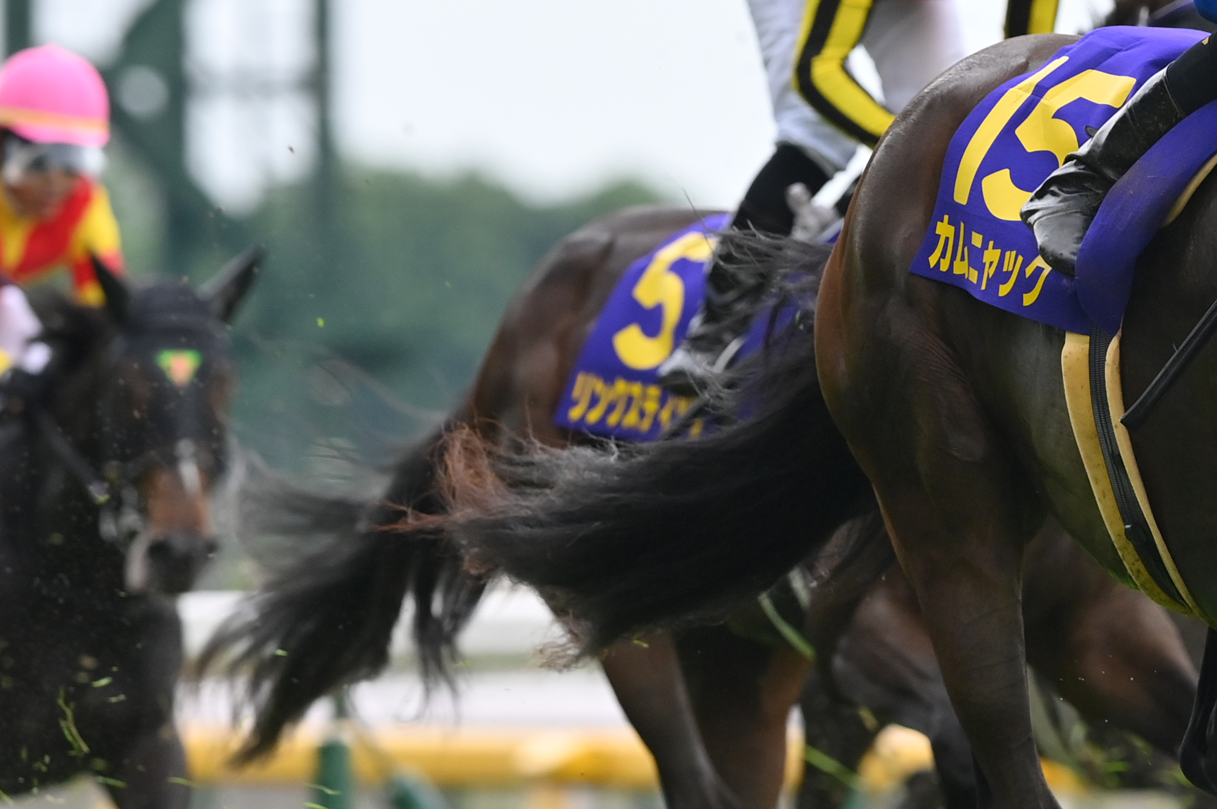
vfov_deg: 1.4
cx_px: 1294
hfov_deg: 2.1
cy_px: 260
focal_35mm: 963
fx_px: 32526
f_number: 5.6
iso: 800
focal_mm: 400
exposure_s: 1/1250
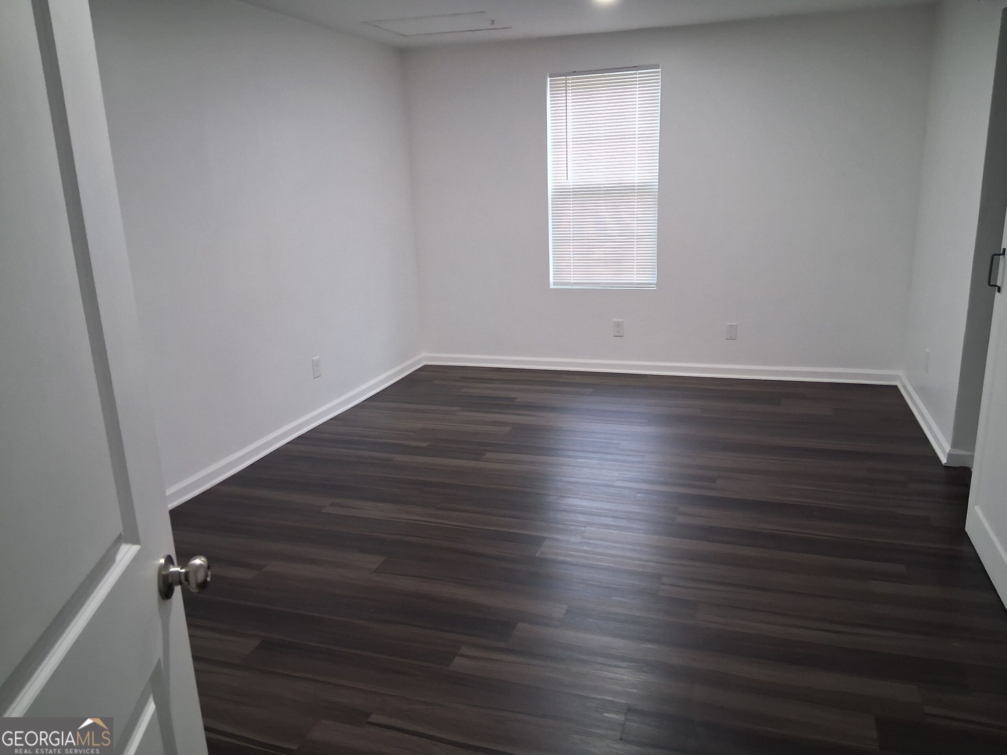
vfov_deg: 53.1
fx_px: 756
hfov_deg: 67.3
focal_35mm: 26
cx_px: 504
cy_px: 378
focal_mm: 3.98
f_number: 1.8
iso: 500
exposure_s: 1/60
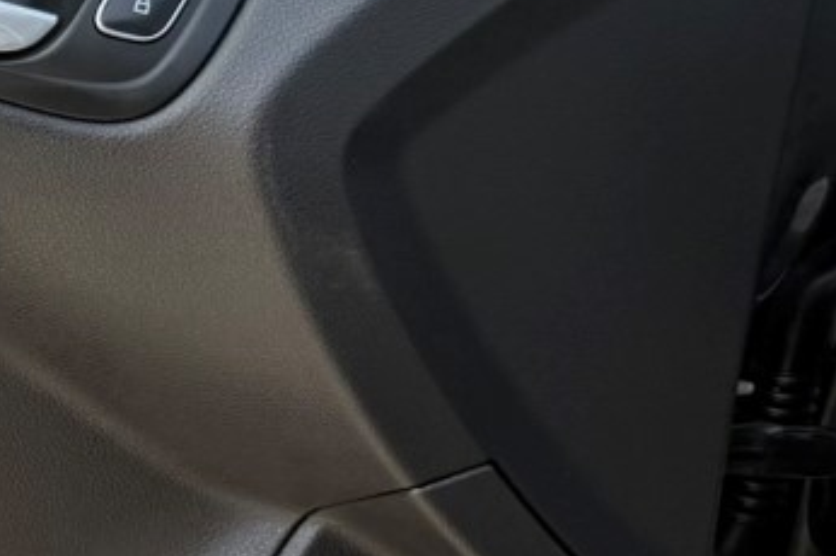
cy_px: 454
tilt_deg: -31.8
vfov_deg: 13.1
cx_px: -551
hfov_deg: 17.0
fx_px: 2413
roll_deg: +3.4
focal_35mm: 104
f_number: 1.78
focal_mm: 6.76
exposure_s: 1/943
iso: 80
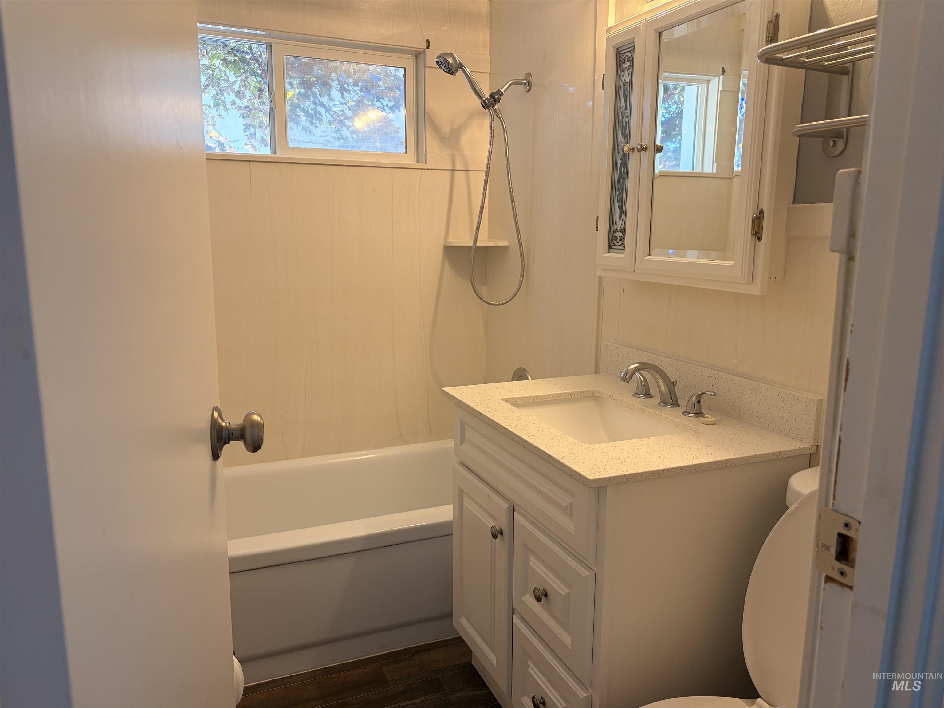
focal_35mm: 26
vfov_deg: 53.1
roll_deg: +0.0
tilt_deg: -10.3
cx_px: 472
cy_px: 354
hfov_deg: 67.3
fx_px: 709
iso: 125
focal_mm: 5.96
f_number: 1.6
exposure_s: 1/120
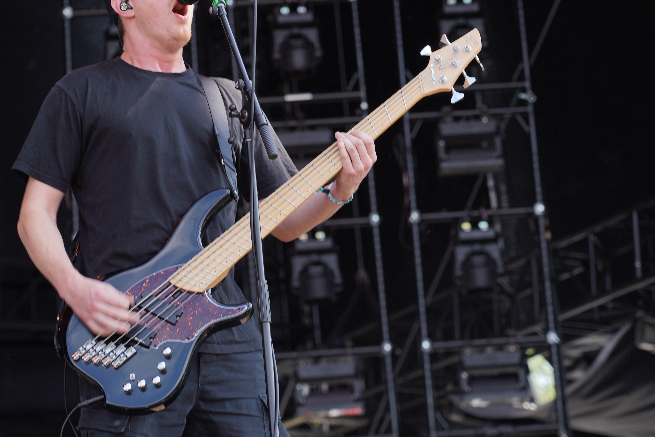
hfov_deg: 13.5
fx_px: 2765
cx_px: 247
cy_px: 217
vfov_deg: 9.0
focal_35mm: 152
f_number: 4.5
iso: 100
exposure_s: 1/200
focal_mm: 105
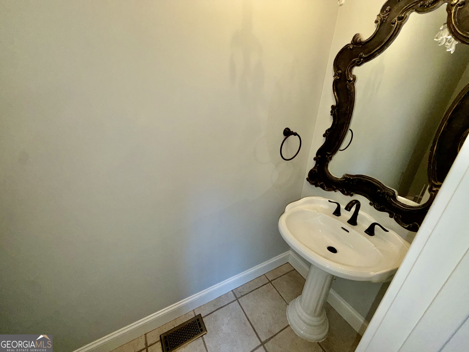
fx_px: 190
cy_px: 176
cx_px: 234
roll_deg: -1.3
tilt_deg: -23.0
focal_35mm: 14
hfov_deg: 102.1
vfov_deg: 85.7
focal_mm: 2.22
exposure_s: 1/120
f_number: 2.2
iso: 100
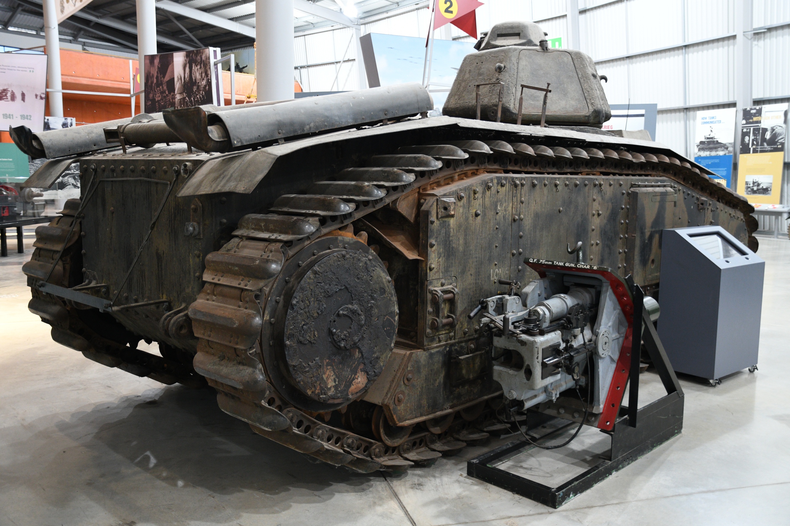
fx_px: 724
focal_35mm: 33
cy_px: 263
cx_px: 395
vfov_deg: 40.0
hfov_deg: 57.2
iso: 1000
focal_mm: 22
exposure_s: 1/20
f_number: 2.8
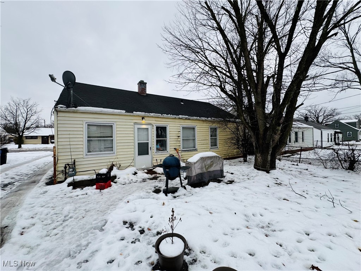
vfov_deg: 85.7
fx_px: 146
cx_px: 180
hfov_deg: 102.1
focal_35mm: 14
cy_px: 136
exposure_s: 1/324
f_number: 2.2
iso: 40
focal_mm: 2.22
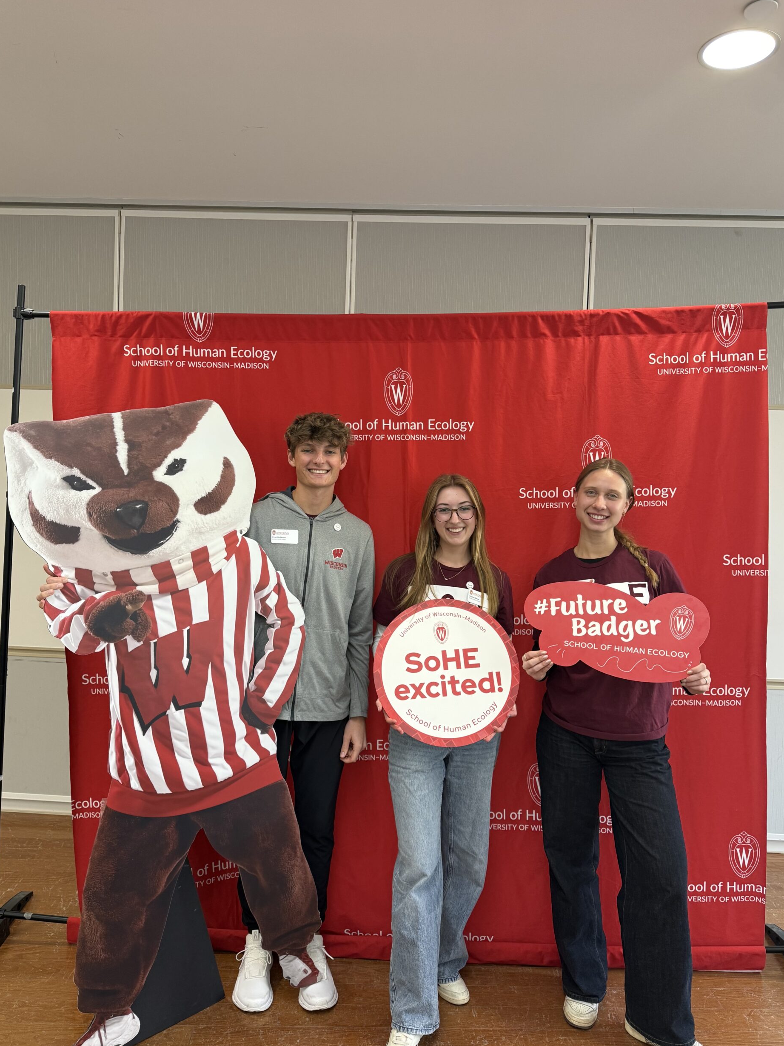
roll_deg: -2.5
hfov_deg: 54.9
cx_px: 386
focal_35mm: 25
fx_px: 755
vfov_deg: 69.4
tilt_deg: -2.5
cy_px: 540
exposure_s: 1/60
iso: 160
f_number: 1.78
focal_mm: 6.76
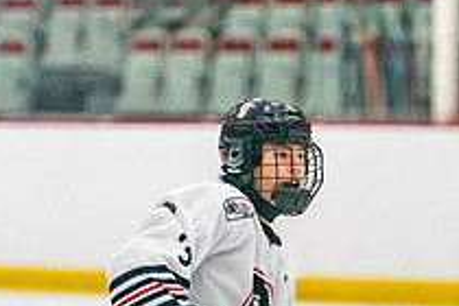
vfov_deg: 2.1
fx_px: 8363
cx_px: 293
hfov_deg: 3.1
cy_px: 465
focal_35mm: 656
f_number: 2.8
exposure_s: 1/1250
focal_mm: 200
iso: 3200
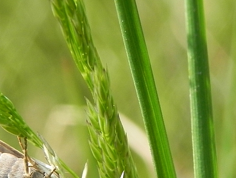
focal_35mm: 246
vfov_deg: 6.0
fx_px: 1679
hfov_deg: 8.0
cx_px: 53
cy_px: 219
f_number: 5.6
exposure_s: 1/260
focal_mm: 16.9
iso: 160
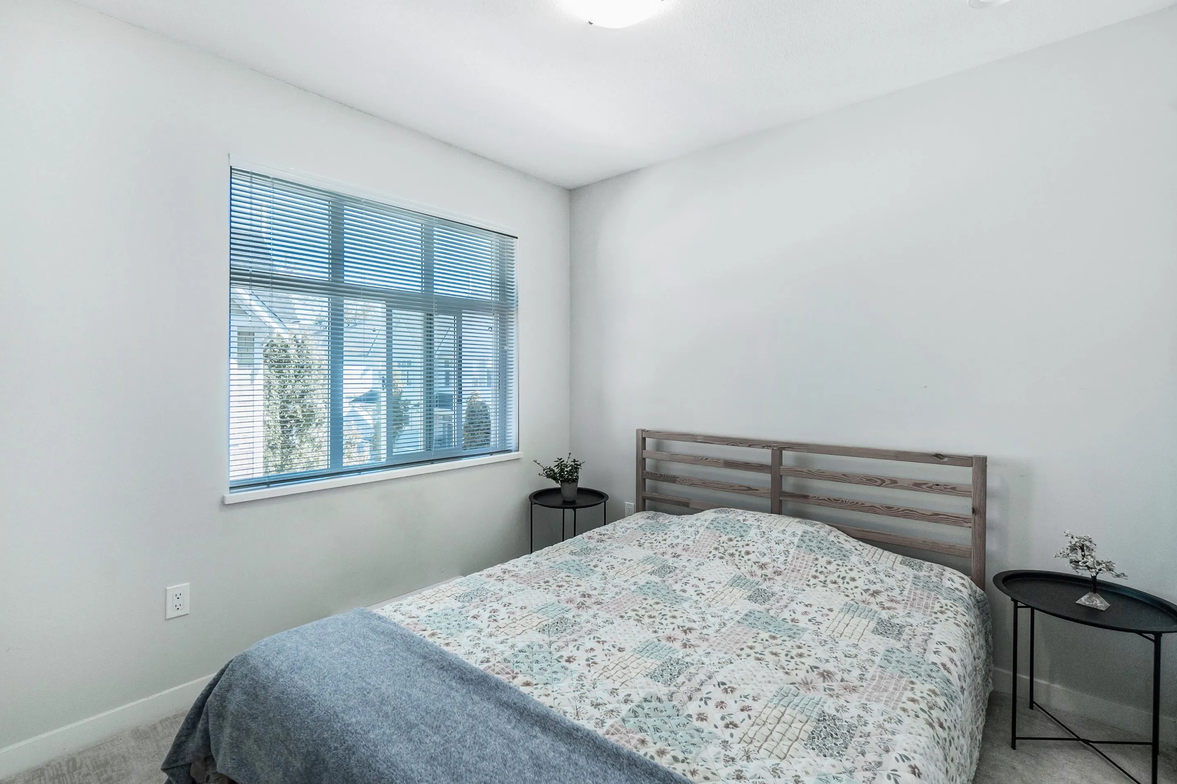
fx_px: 523
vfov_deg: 73.7
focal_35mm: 16
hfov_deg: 96.7
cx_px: 582
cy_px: 378
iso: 1250
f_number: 6.3
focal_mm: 10
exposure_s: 1/80
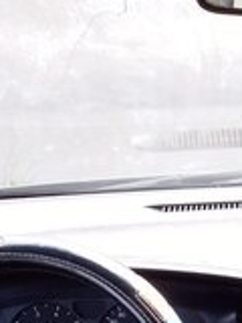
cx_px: 258
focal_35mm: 96
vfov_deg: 18.6
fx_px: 895
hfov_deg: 15.1
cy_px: 454
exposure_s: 1/50
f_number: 2.2
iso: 40
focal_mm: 3.3
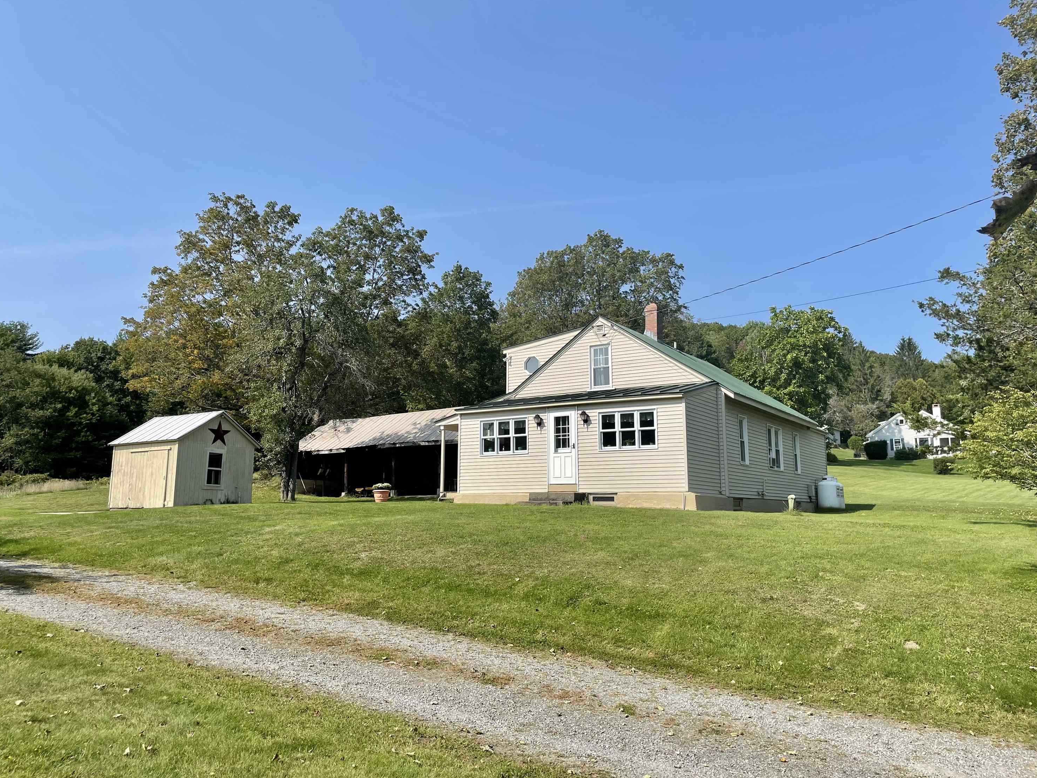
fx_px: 809
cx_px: 513
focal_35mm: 27
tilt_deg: +9.1
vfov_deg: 51.4
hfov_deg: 65.3
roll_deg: -0.8
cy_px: 385
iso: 32
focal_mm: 4.2
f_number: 1.6
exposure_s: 1/3610
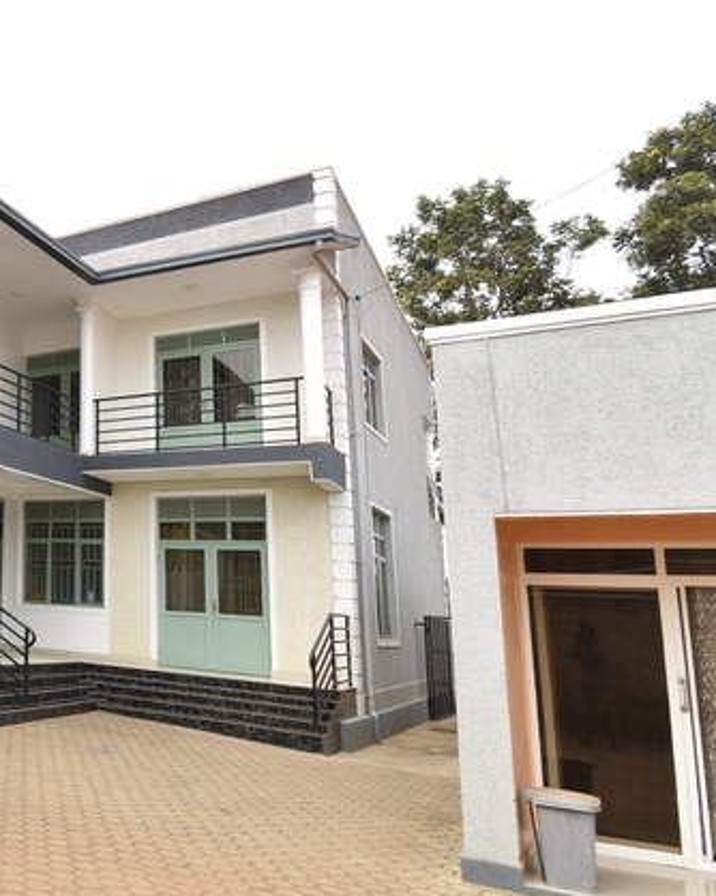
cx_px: -144
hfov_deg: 37.6
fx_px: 769
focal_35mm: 29
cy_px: 421
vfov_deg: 60.4
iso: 100
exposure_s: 1/60
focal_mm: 10
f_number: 8
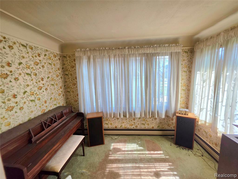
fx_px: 89
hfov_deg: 106.2
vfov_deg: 89.9
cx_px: 119
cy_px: 90
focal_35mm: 13
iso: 25
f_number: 1.9
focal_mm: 2.2
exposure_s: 1/120
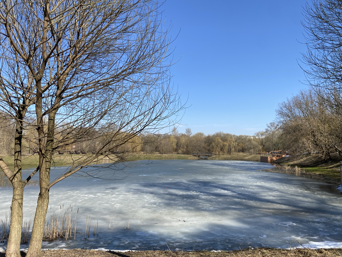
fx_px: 257
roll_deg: -1.1
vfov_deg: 53.1
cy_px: 128
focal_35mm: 26
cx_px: 171
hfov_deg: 67.3
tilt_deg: +3.9
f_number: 1.8
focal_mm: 4.25
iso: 32
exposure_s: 1/2513
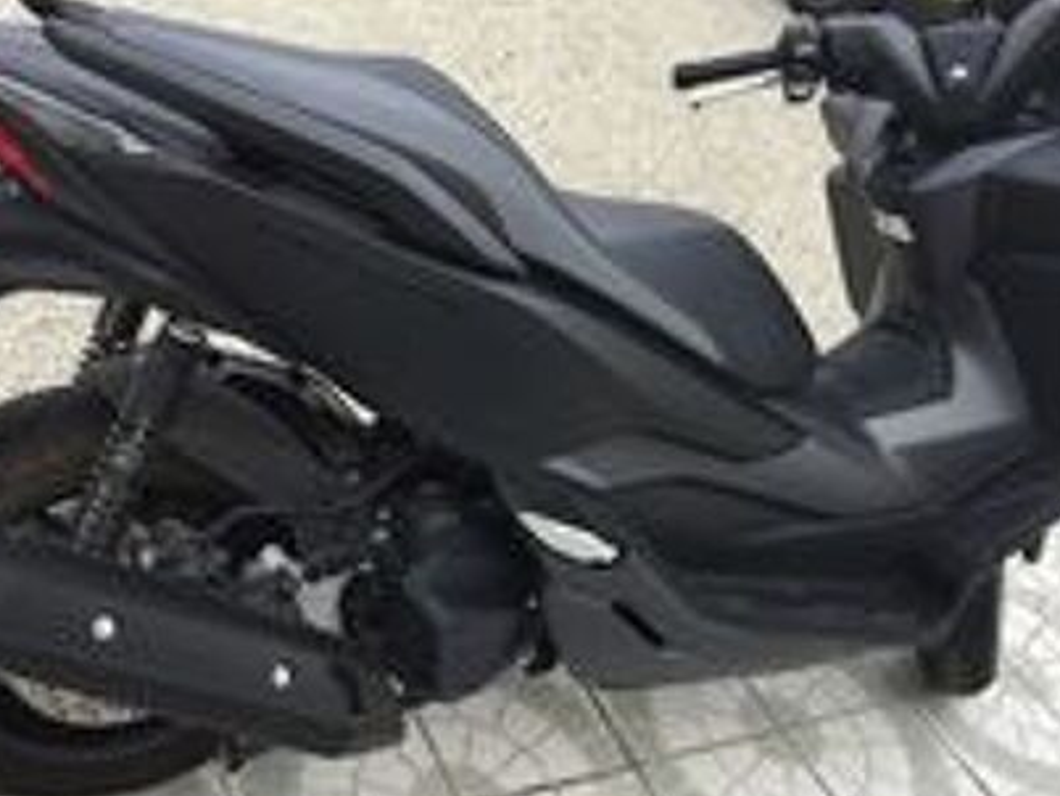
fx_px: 1134
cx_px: 485
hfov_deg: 50.1
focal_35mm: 37
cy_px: 424
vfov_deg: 38.7
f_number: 2.4
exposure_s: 1/248
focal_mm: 3.3
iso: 25
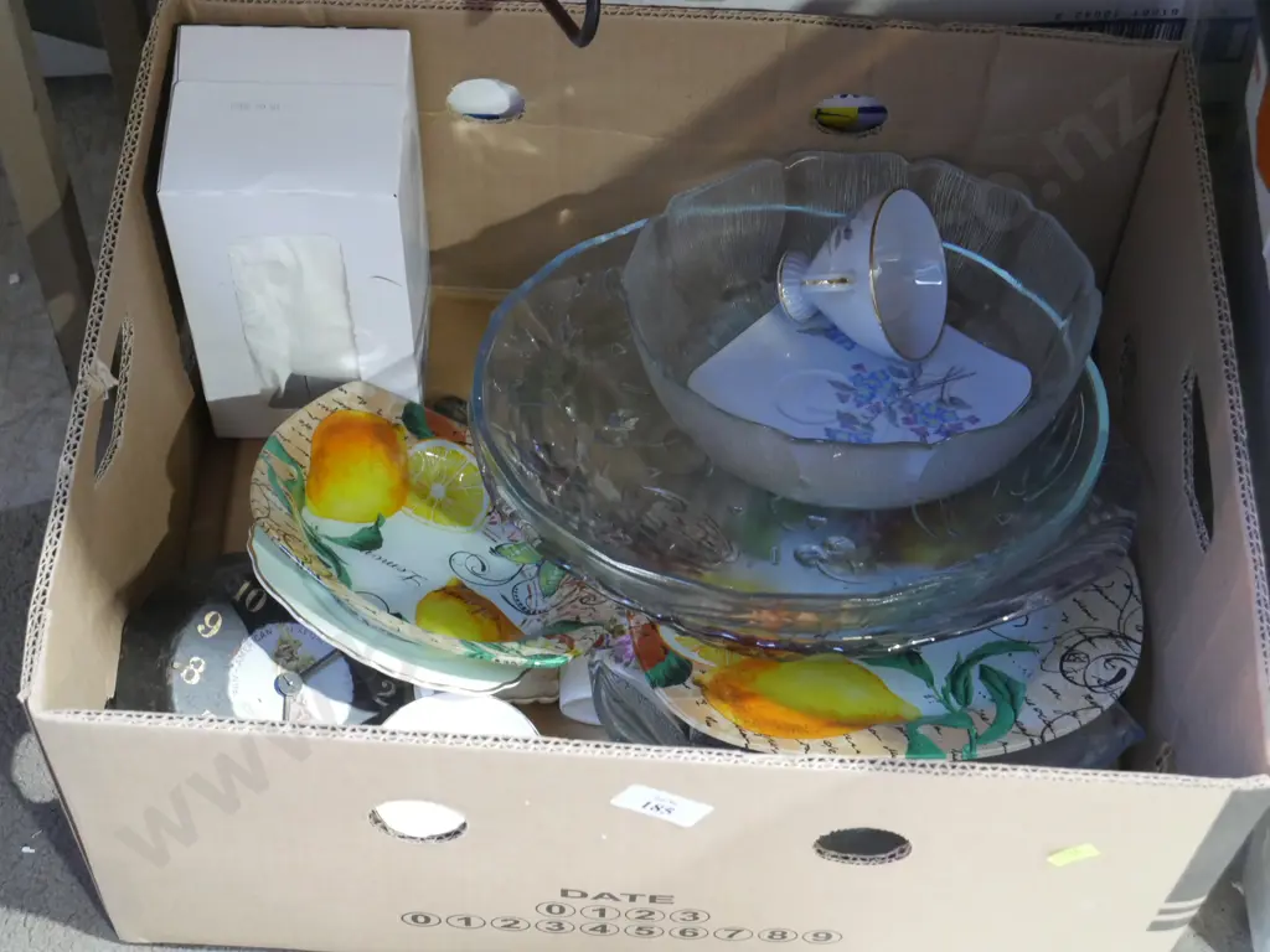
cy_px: 476
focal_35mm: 62
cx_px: 635
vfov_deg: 23.7
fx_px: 2275
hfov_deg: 31.2
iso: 3200
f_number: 5.4
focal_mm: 31
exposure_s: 1/50
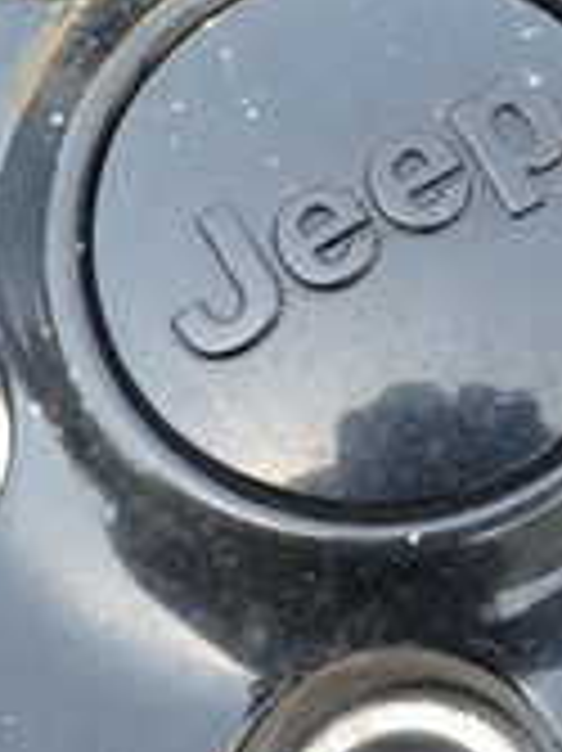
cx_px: 405
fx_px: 2341
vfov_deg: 18.1
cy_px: 212
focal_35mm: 108
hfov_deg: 13.7
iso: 100
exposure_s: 1/80
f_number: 3.2
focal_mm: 5.4
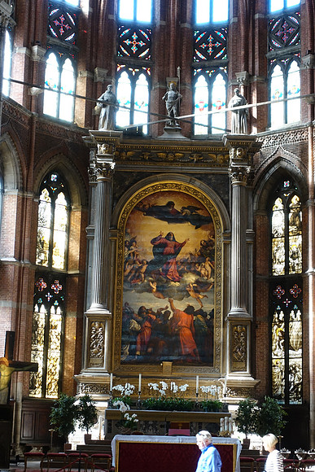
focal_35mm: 70
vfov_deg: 28.8
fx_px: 918
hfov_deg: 19.5
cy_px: 236
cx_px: 158
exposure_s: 1/60
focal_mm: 25.7
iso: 800
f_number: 2.8
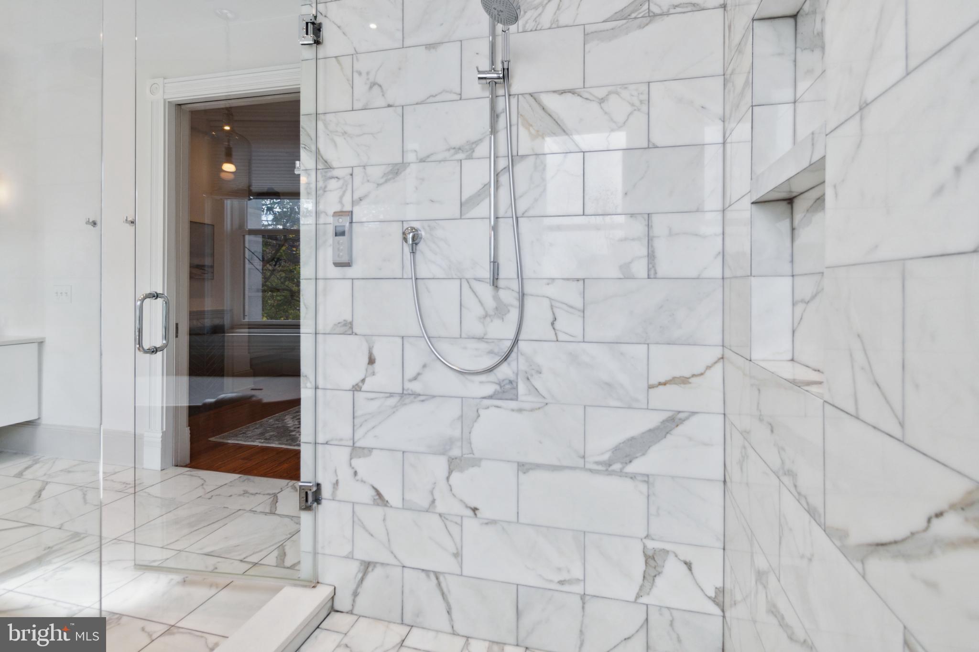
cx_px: 490
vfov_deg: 77.3
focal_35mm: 15
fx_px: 408
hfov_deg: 100.4
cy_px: 326
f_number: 8
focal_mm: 10
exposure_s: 1/15
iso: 200
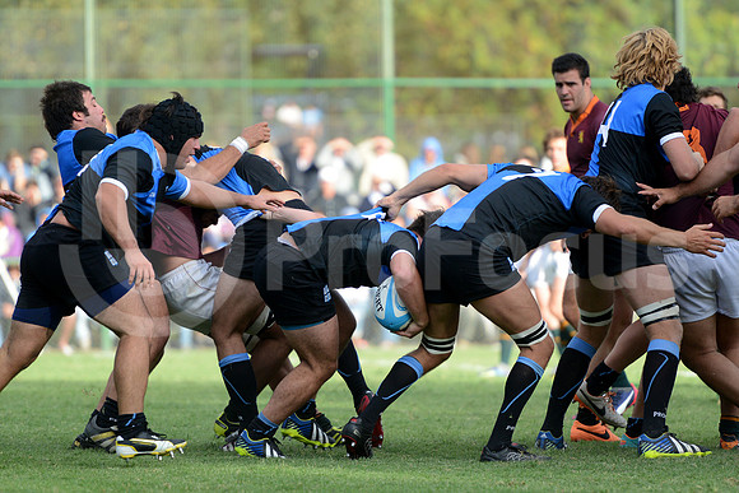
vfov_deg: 5.1
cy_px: 246
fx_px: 5544
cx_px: 370
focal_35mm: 270
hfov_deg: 7.6
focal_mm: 270
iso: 800
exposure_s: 1/1000
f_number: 4
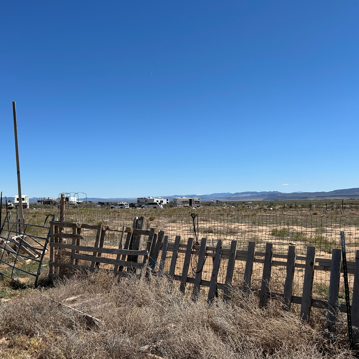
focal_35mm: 33
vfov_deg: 49.7
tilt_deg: +2.0
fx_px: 387
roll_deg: +1.1
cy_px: 190
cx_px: 132
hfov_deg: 49.2
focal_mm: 5.7
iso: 50
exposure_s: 1/5587
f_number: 1.5
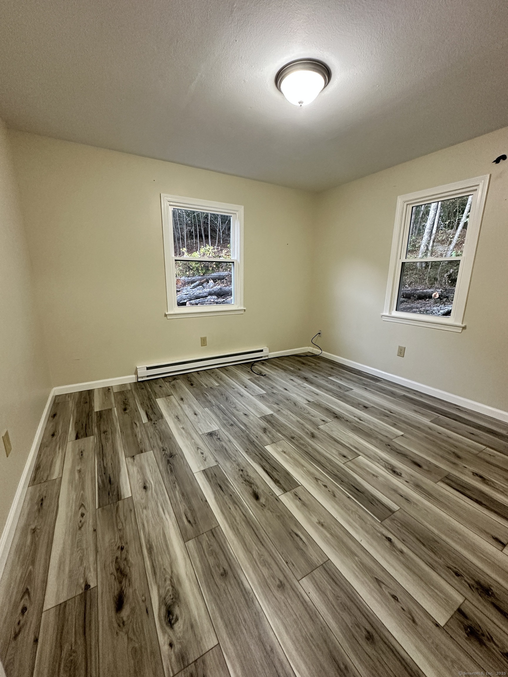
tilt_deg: -12.3
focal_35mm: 14
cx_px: 254
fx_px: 274
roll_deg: -0.5
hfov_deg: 85.7
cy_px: 338
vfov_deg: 102.1
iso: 320
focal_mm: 2.22
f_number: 2.2
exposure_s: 1/60
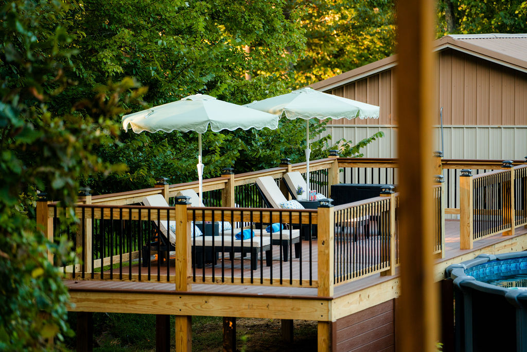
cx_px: 264
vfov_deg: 9.2
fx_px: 2196
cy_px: 176
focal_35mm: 150
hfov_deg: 13.7
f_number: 2.8
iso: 400
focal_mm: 150
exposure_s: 1/640
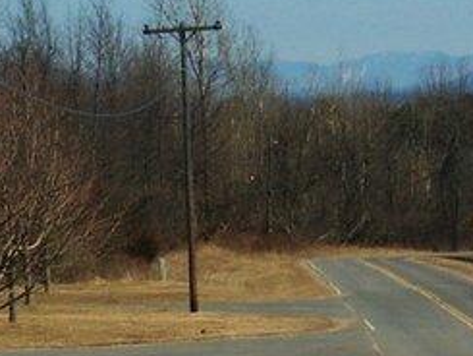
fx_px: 3595
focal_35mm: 263
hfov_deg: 7.5
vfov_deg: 5.7
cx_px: 543
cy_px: 234
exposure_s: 1/350
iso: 64
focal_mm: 13.18
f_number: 8
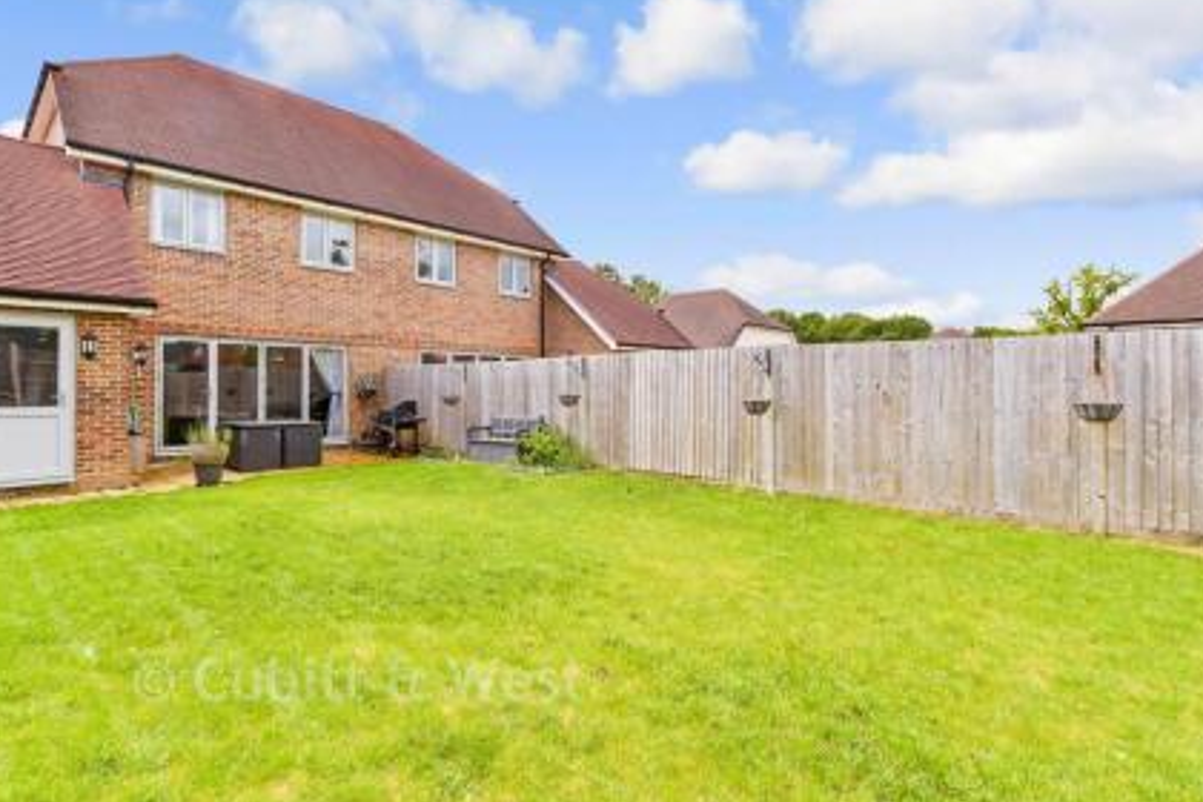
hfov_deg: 93.2
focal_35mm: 17
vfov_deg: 70.3
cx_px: 576
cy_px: 368
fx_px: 568
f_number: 8
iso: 160
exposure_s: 1/320
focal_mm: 10
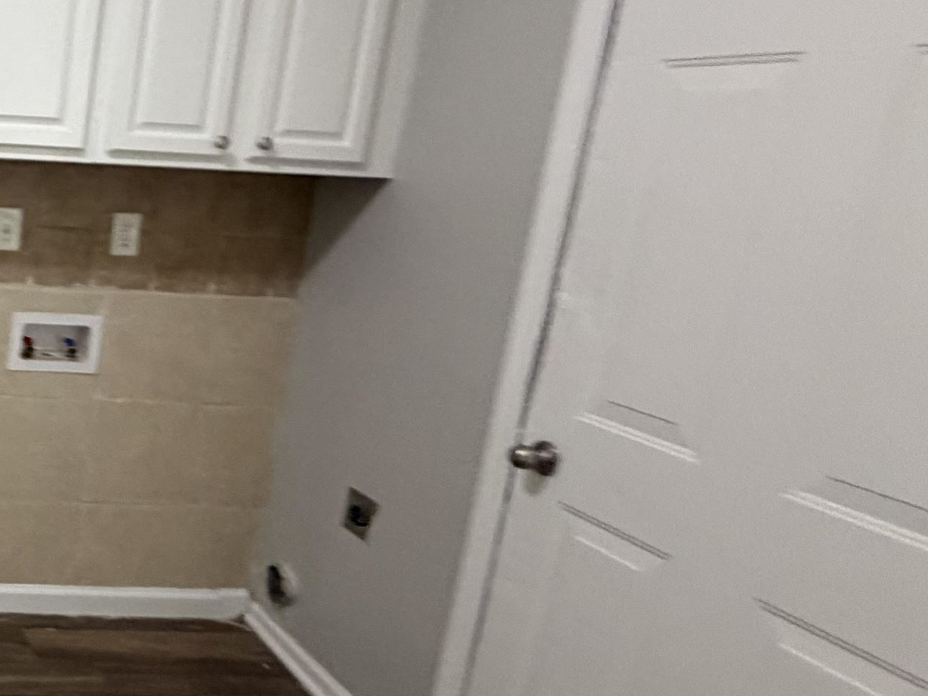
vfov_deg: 40.7
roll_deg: -1.2
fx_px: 938
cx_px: -182
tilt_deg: -14.9
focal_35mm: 35
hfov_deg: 38.8
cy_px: 311
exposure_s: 1/60
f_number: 2.2
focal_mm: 2.22
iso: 400
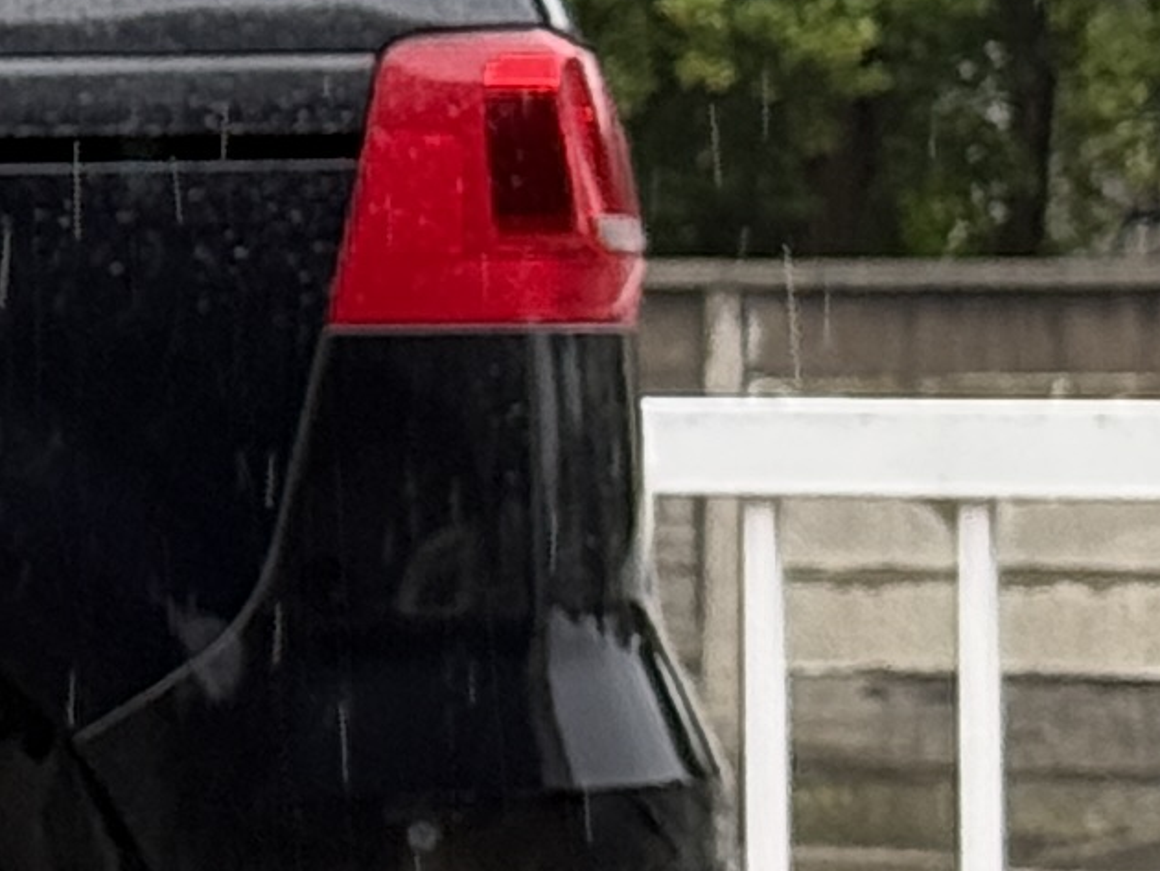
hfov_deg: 5.9
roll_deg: -0.2
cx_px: -2535
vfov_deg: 4.8
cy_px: 193
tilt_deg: +1.5
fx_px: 10292
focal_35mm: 307
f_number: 1.78
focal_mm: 6.76
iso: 50
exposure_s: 1/222
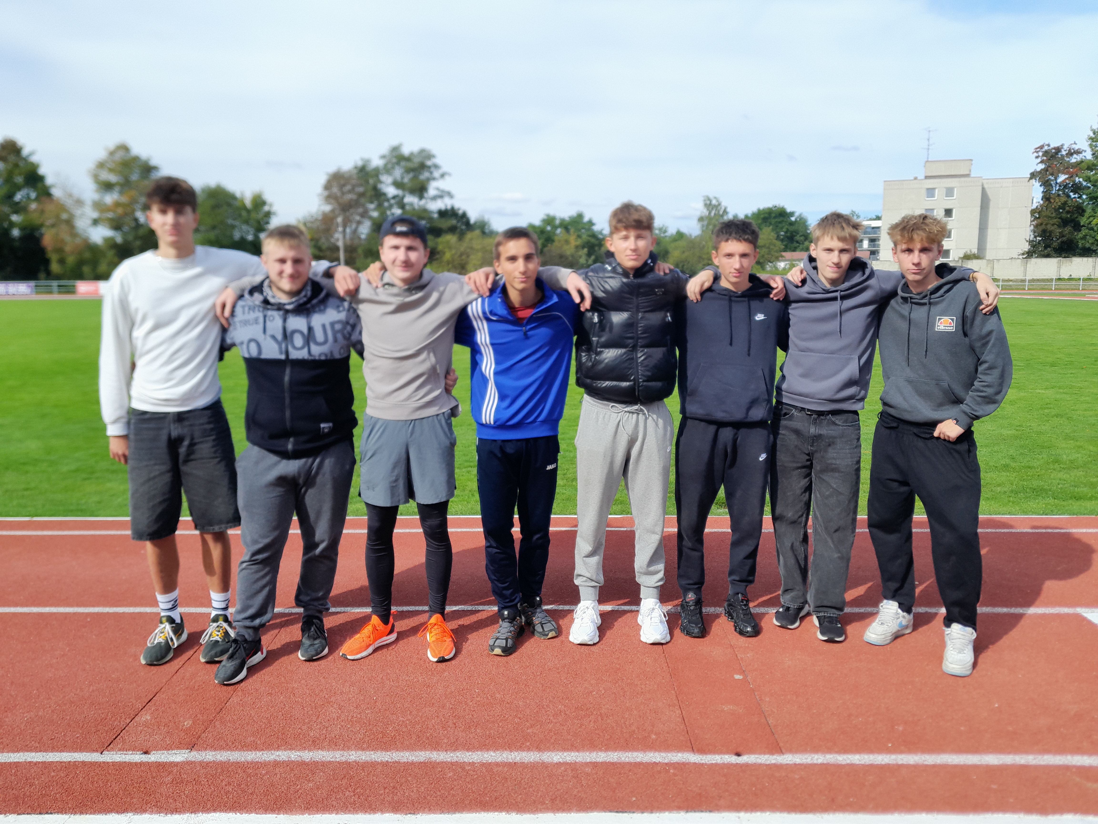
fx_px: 825
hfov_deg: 67.3
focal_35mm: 26
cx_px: 549
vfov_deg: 53.1
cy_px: 412
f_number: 1.8
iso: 40
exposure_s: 1/1269
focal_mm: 4
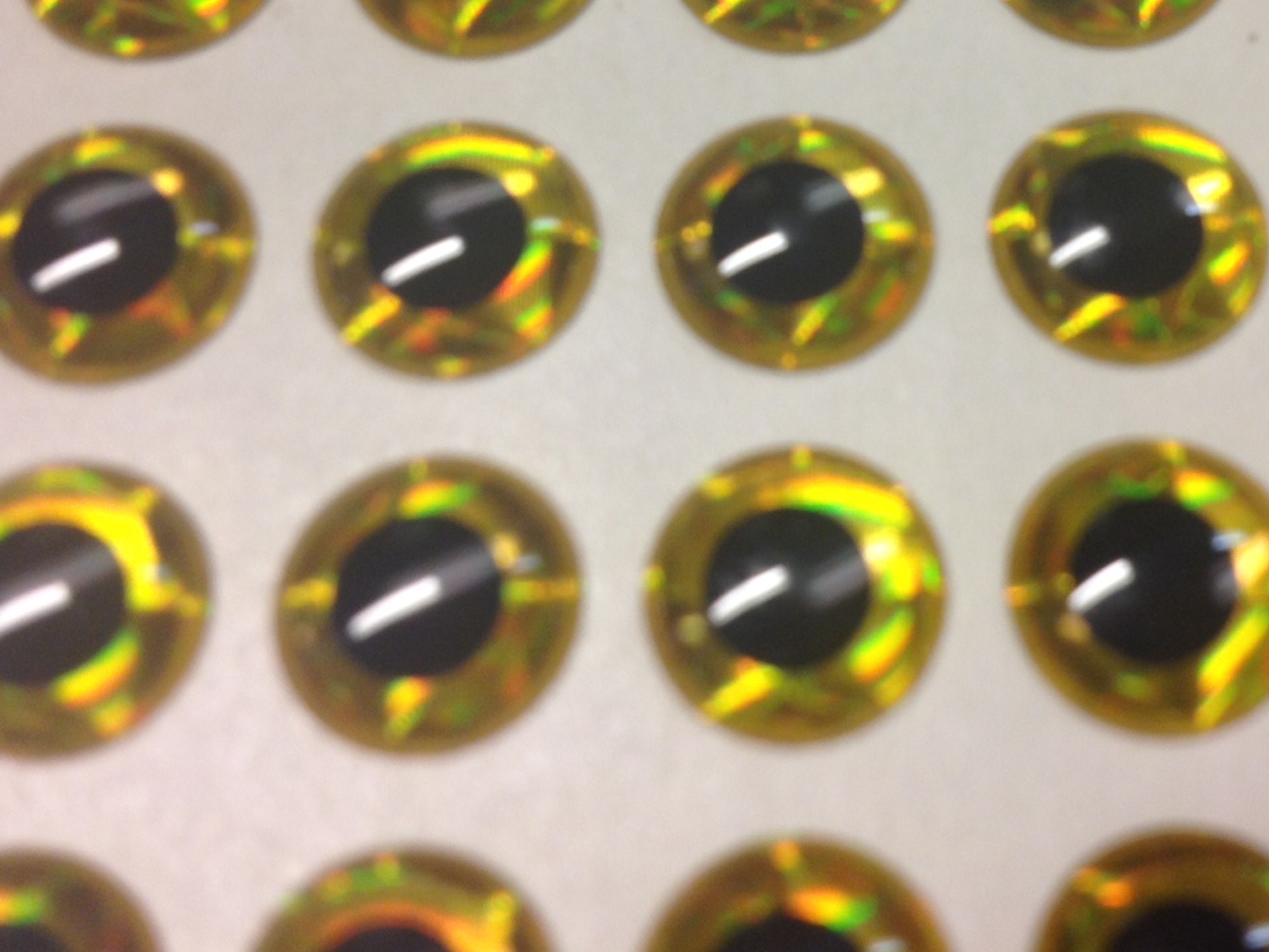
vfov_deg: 24.0
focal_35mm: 60
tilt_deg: -64.2
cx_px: 894
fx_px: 2200
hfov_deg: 31.8
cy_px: 163
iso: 50
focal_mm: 4.28
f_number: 2.4
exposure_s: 1/24
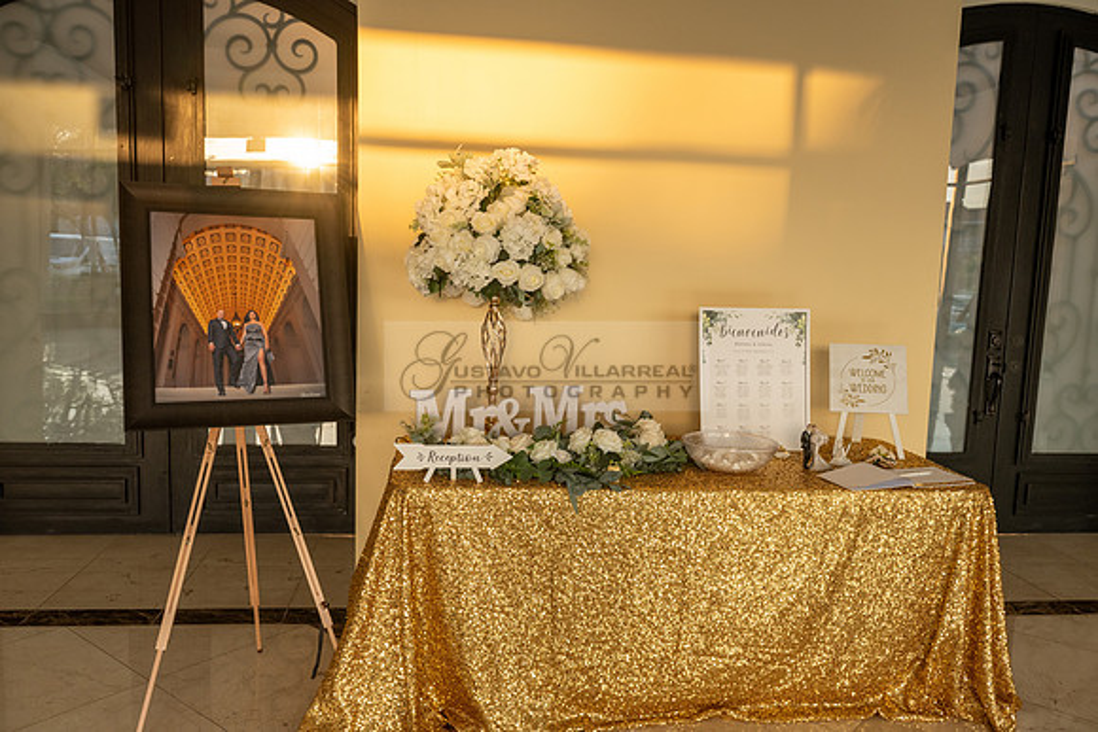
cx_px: 549
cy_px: 366
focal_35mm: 29
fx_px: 885
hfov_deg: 63.6
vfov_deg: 45.0
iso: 800
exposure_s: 1/100
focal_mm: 29
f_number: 5.6
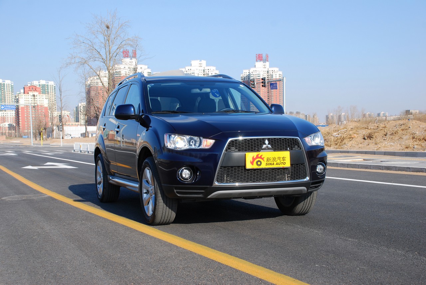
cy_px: 142
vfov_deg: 25.8
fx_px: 622
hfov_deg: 37.8
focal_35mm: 52
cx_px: 213
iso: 100
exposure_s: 1/200
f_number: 8
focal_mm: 35
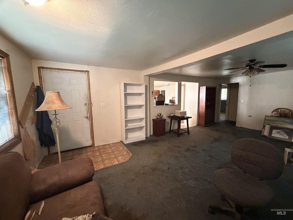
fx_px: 119
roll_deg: +1.1
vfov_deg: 85.7
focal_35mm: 14
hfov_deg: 102.1
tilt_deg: -7.0
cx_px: 146
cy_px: 110
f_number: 2.2
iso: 1250
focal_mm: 2.22
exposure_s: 1/60
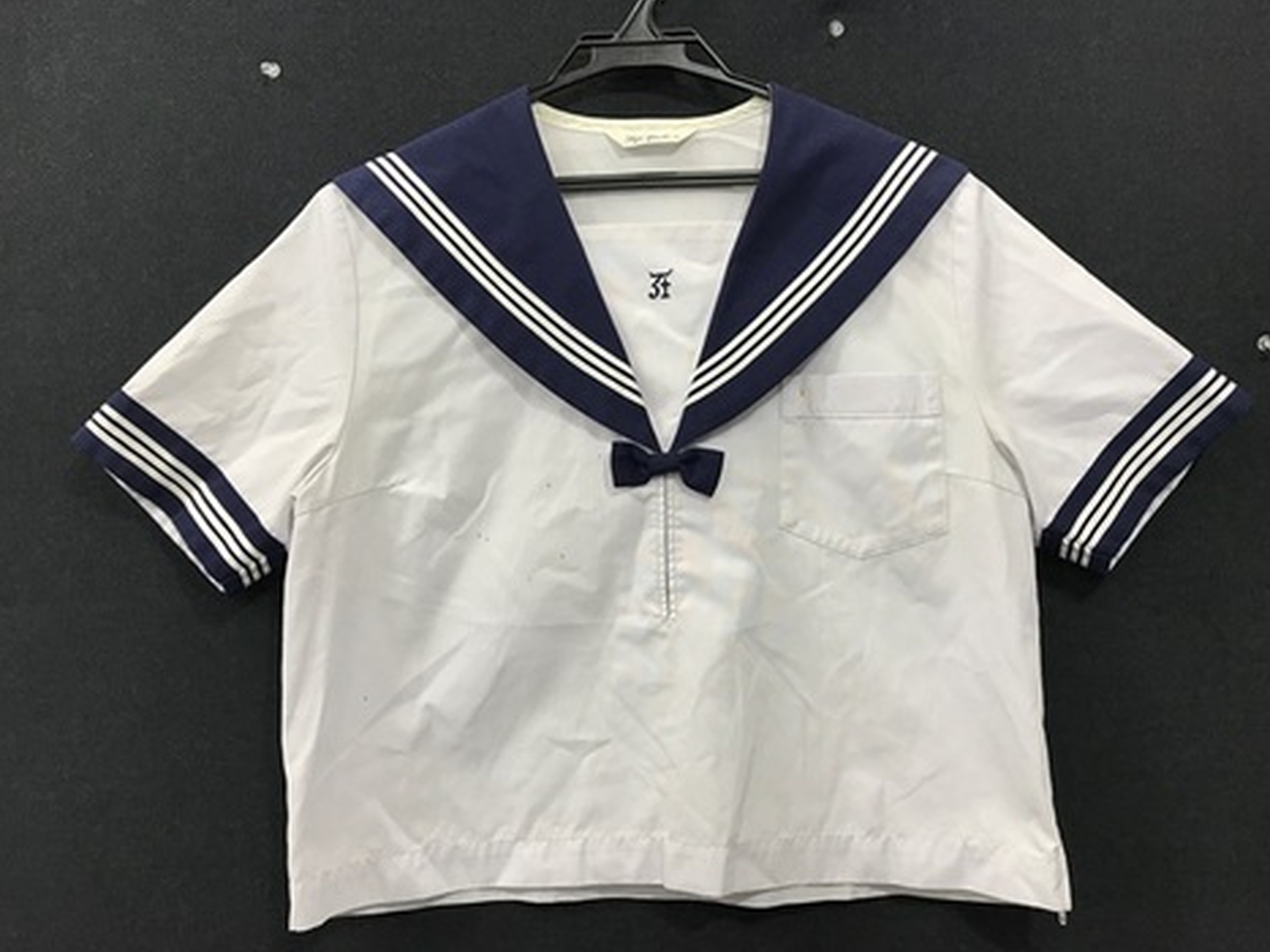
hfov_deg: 60.0
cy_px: 507
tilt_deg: -0.6
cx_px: 647
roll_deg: +1.7
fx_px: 1100
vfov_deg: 46.7
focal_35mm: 30
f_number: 1.8
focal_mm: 3.99
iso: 25
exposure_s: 1/33
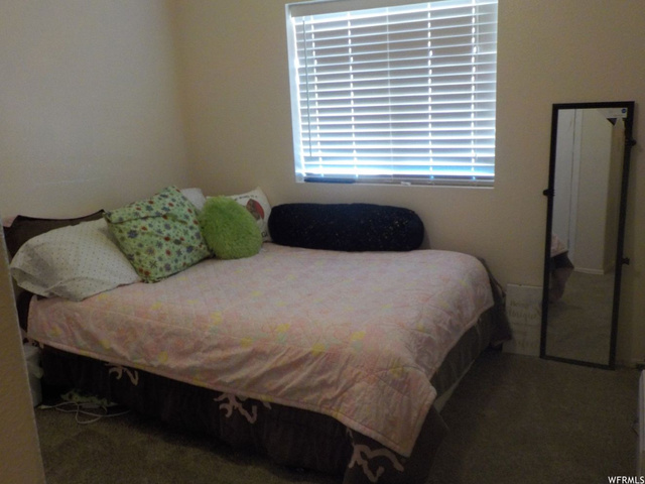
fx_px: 559
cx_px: 322
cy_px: 242
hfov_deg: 60.0
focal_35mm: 30
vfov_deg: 46.8
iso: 320
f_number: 3.3
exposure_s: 1/30
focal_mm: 4.1
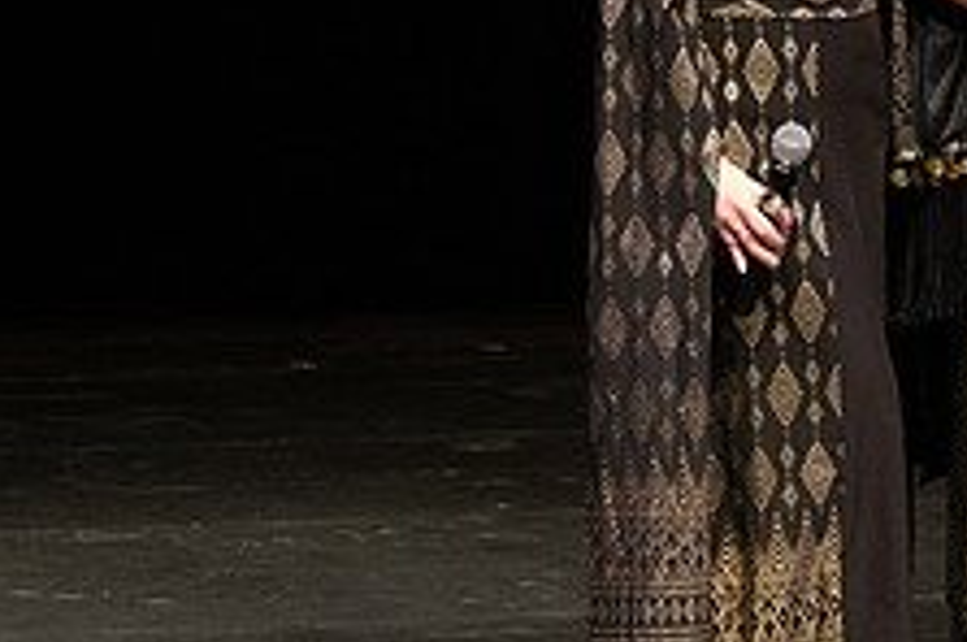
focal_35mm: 312
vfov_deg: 4.4
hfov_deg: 6.6
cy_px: 95
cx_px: 1097
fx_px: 8368
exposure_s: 1/320
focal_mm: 120
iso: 8000
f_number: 8
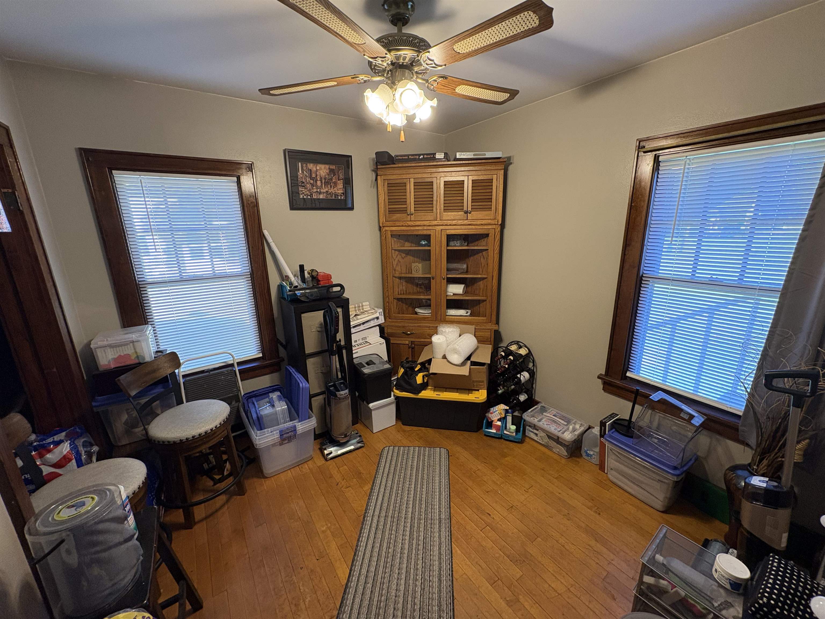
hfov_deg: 102.1
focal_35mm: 14
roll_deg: +1.3
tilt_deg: -13.2
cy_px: 310
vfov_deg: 85.7
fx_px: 334
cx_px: 412
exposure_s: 1/60
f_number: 2.2
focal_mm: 2.22
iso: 320
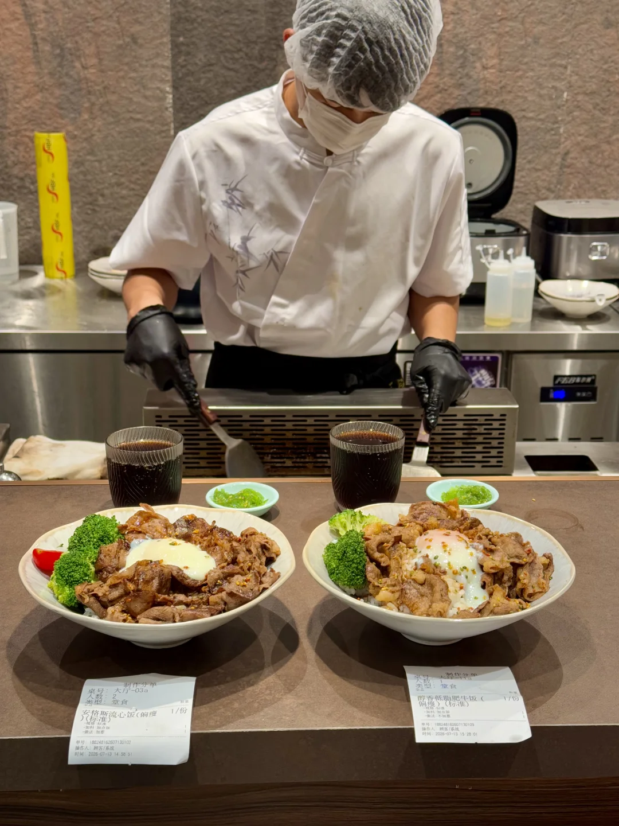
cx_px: 310
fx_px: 1144
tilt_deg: -17.8
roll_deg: -1.3
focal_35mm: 48
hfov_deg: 30.3
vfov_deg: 39.7
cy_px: 413
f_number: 1.78
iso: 50
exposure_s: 1/50
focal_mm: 6.76
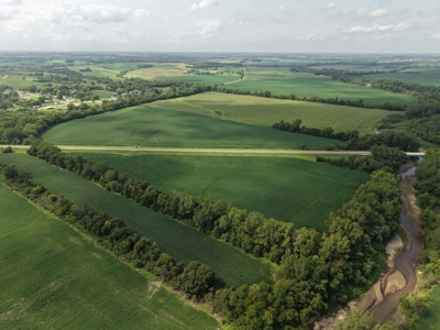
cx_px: 220
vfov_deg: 56.8
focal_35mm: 24
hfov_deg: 71.6
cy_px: 165
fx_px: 305
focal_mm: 8.67
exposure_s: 1/320
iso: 140
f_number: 1.8
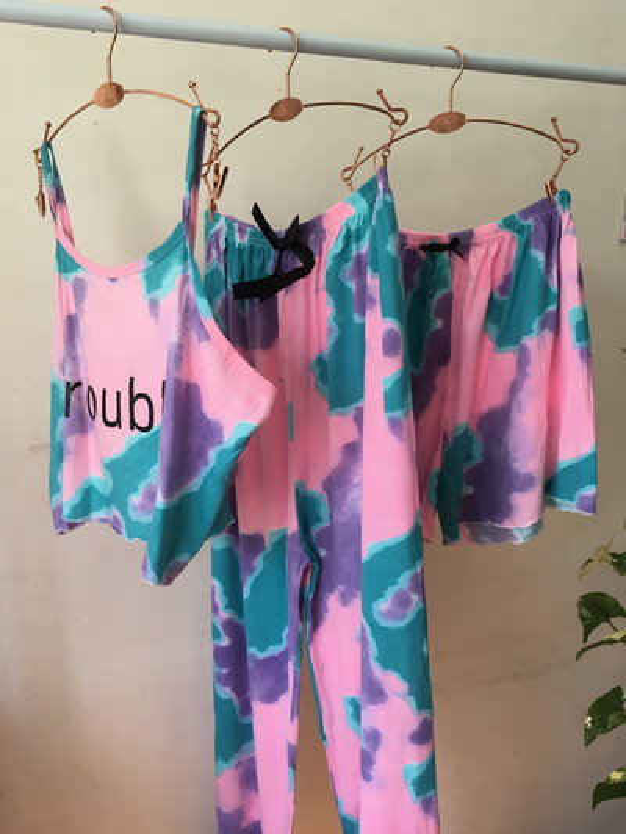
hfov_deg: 48.2
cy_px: 417
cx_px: 313
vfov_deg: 61.6
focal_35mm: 29
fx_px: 699
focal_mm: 4.15
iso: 32
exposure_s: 1/33
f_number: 2.2
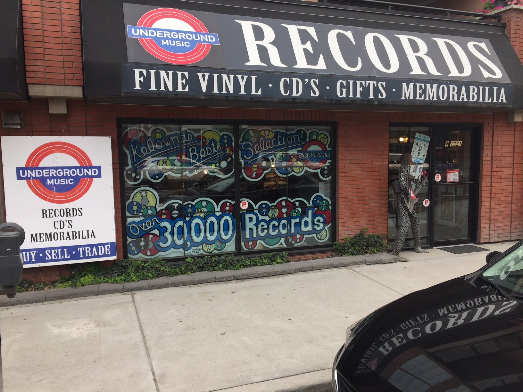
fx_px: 438
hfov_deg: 61.7
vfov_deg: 48.2
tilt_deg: -6.4
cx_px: 262
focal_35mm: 29
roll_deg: +0.5
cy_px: 196
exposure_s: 1/455
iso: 32
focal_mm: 4.15
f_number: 2.2
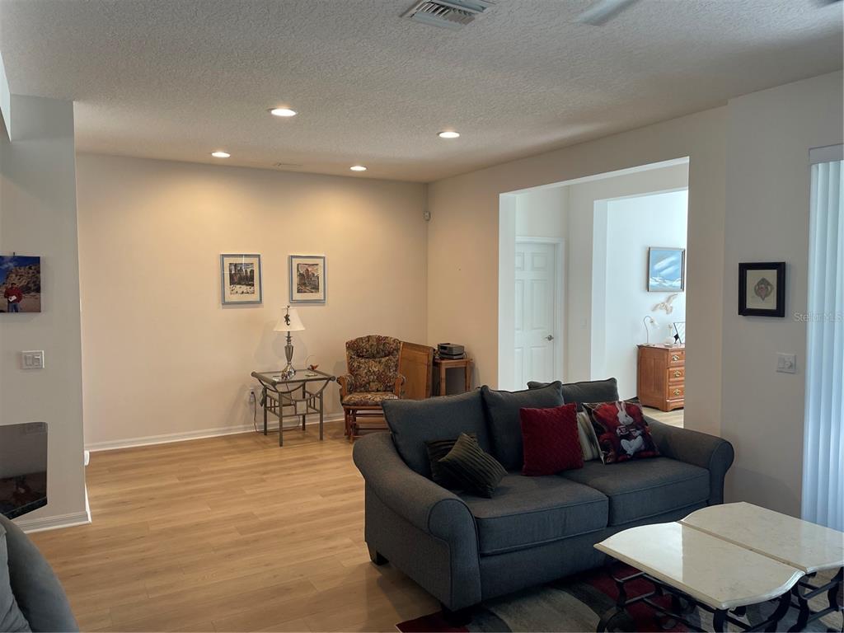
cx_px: 422
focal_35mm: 26
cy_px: 316
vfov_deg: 53.1
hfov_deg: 67.3
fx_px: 634
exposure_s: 1/60
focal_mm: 4.2
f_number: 1.6
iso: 64
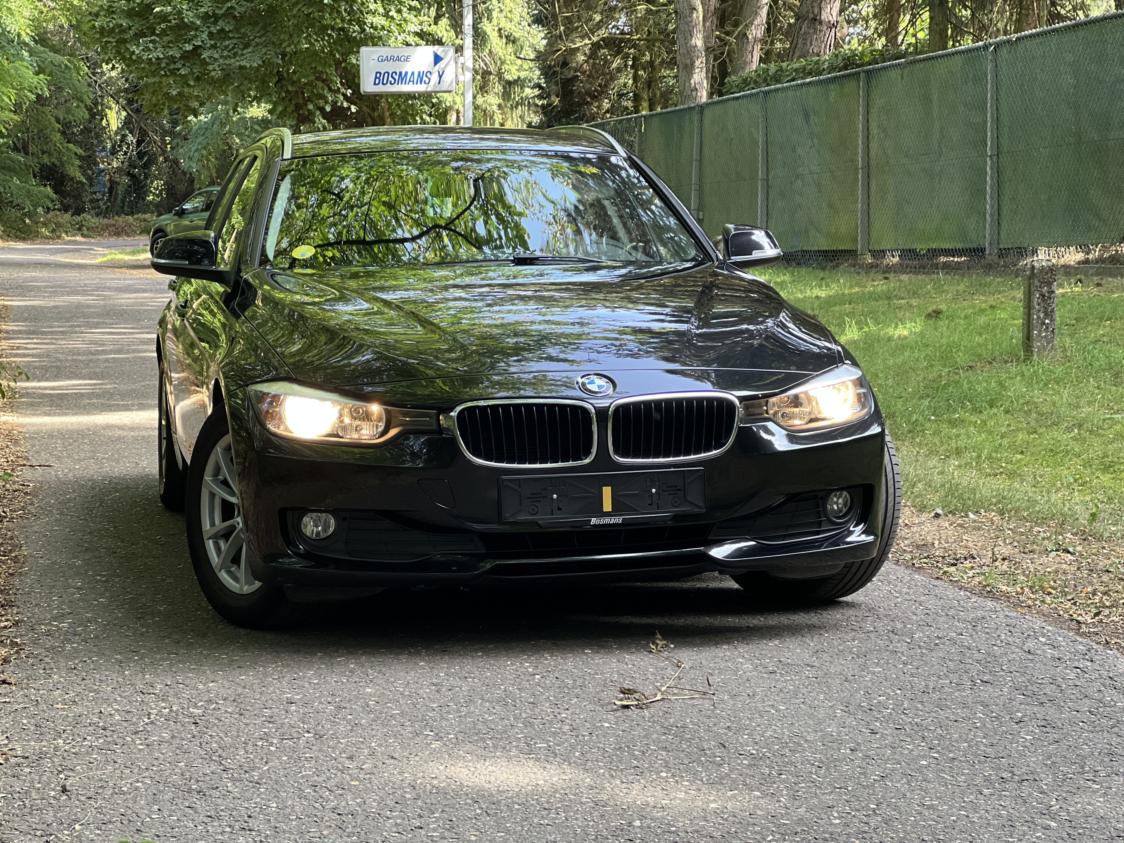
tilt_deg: -3.7
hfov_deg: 25.3
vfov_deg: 19.1
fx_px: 2500
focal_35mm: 77
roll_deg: -0.8
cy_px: 422
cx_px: 562
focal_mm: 9
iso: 160
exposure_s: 1/121
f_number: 2.8
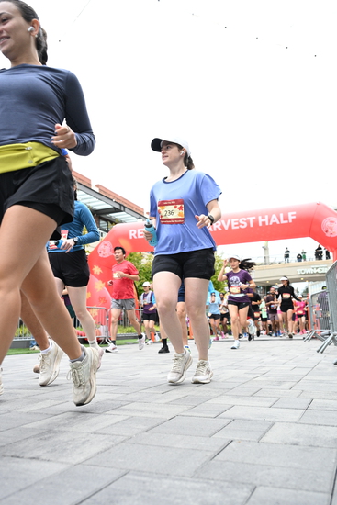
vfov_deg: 60.3
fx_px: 435
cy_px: 252
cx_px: 168
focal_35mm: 31
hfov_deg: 42.3
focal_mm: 31
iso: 2000
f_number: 4
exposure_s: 1/640
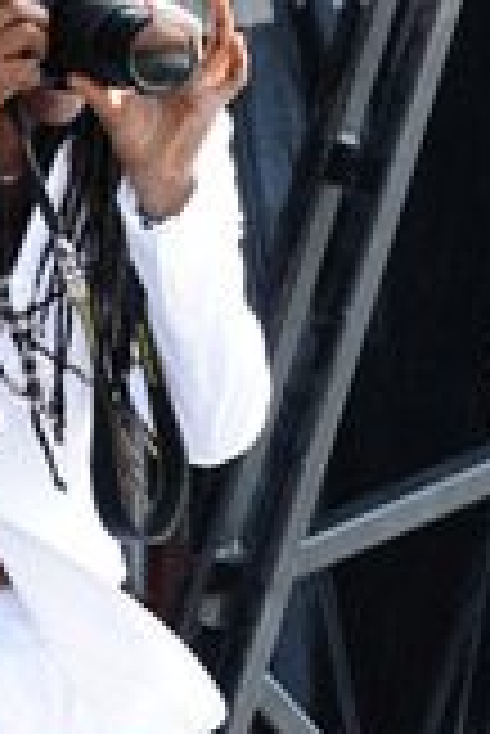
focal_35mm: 413
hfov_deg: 3.3
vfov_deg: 5.0
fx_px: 8414
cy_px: 608
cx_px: -43
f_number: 4.5
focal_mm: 112
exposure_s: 1/400
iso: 320
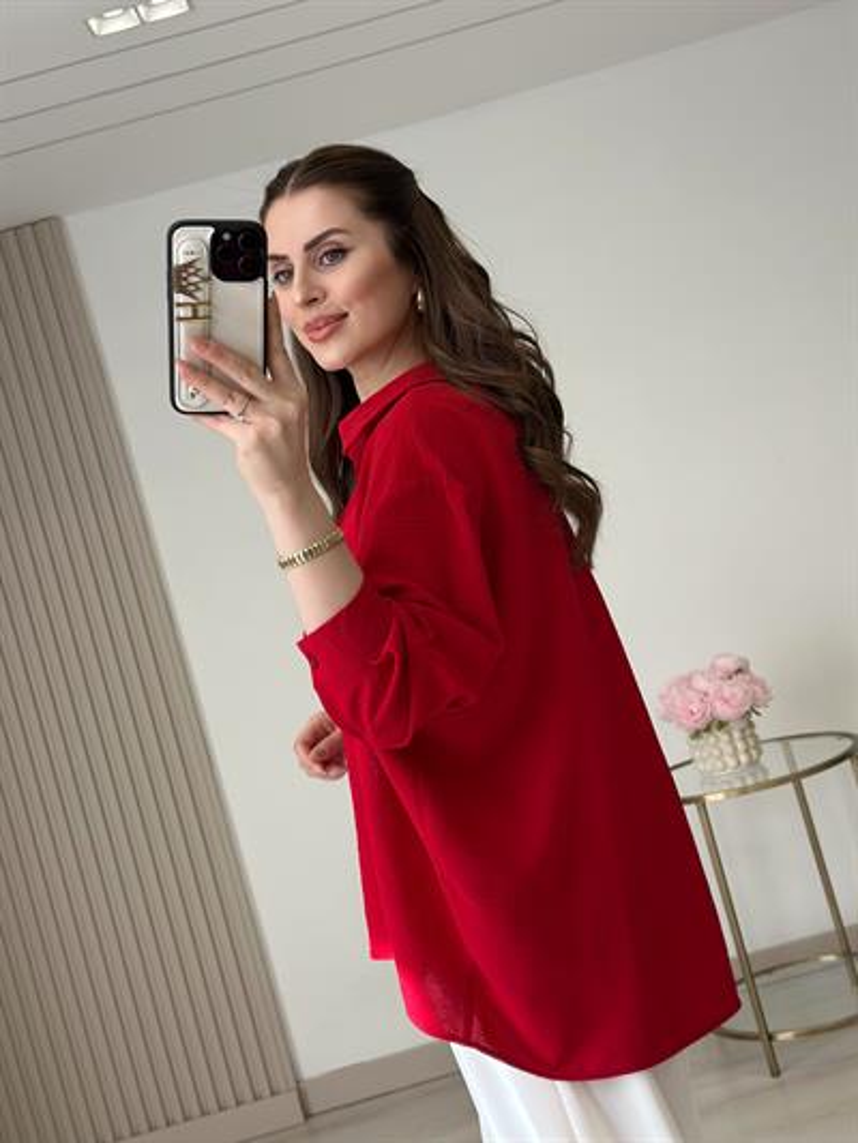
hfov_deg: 30.3
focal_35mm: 48
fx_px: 1586
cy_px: 572
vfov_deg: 39.6
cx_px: 429
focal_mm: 6.86
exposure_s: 1/574
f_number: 1.78
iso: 80
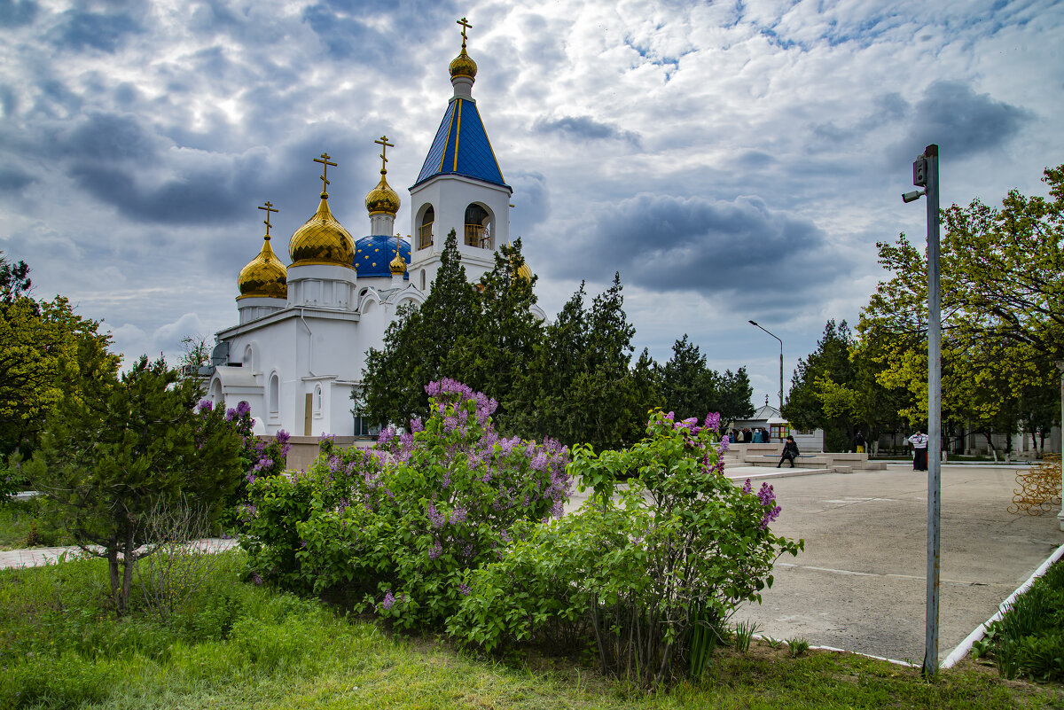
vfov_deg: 53.2
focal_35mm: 24
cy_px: 355
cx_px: 532
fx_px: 710
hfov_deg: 73.7
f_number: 10
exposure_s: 1/125
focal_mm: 24
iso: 125
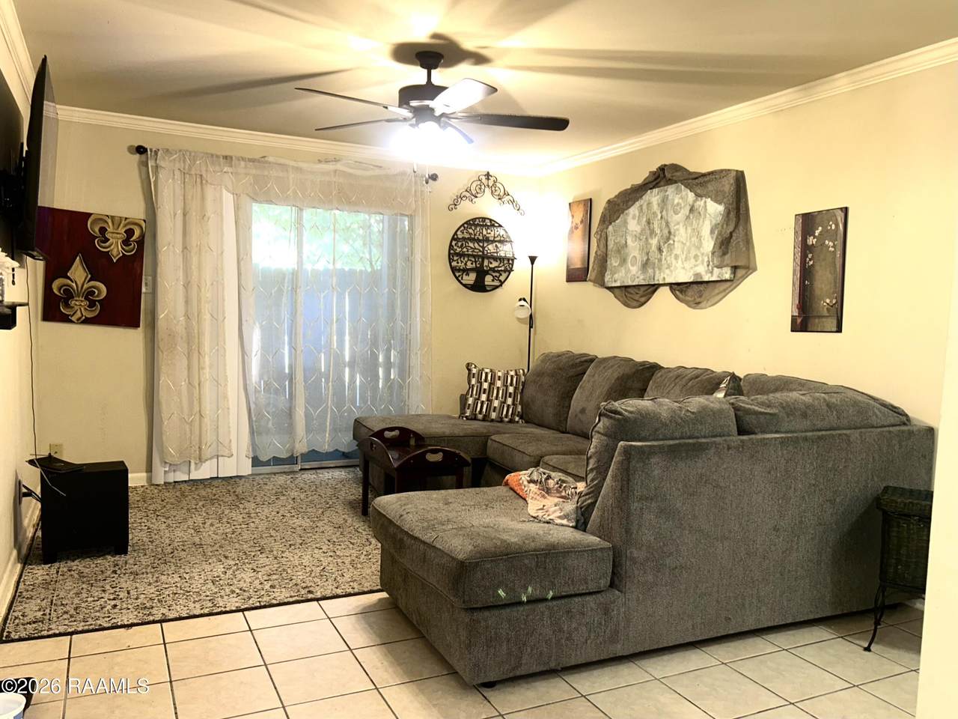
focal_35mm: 26
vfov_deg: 53.1
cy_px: 360
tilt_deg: -6.2
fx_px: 720
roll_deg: -1.5
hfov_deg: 67.3
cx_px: 479
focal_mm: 5.7
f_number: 1.5
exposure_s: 1/28
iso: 64
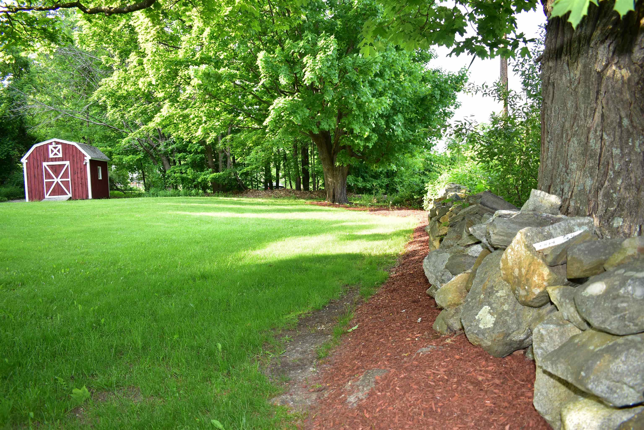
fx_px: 483
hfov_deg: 67.4
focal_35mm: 27
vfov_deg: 47.9
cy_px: 215
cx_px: 322
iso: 220
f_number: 4.5
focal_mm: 18
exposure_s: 1/100
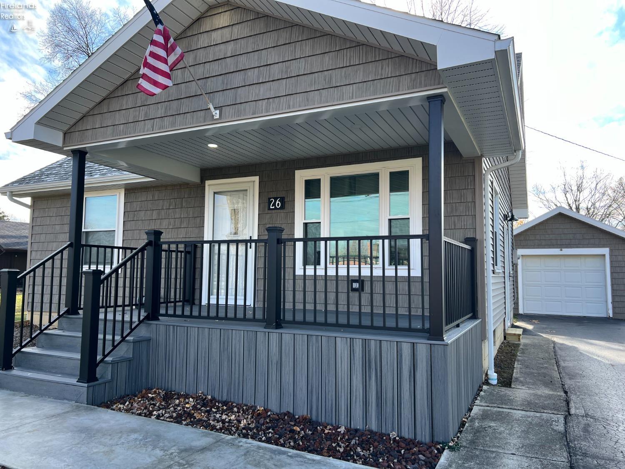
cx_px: 312
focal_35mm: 26
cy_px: 234
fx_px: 469
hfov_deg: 67.3
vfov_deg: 53.1
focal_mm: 5.7
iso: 50
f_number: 1.5
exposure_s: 1/700
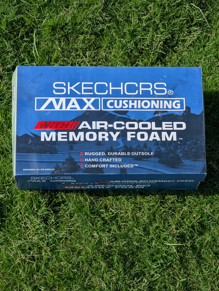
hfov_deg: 14.0
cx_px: 110
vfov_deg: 18.5
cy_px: 146
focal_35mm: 106
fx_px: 892
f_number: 3.5
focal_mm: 19
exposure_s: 1/433
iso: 30
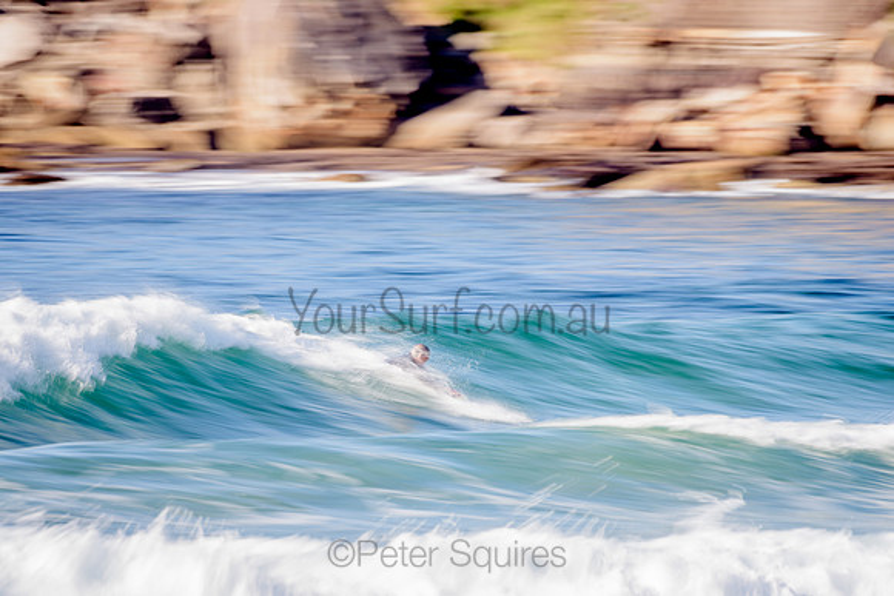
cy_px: 365
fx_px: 15225
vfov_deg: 2.2
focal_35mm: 613
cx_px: 346
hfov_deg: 3.4
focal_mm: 500
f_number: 9
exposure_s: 1/13
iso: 31
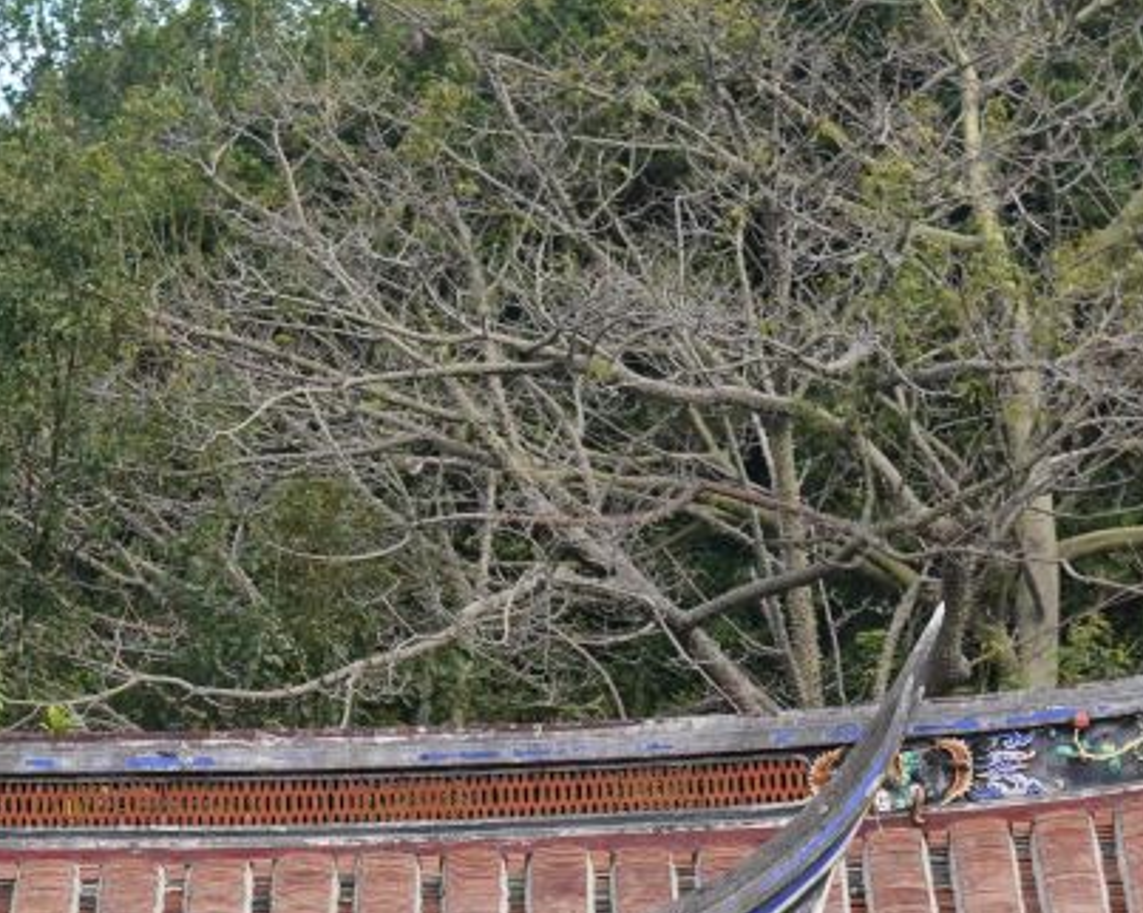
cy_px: 1479
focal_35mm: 313
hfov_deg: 6.2
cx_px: -57
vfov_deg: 4.9
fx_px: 10583
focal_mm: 70
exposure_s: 1/2000
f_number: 4
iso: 640
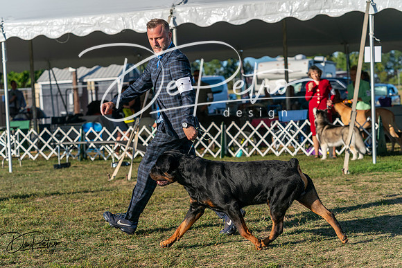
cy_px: 134
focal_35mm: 83
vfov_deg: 16.5
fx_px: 927
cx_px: 201
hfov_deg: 24.5
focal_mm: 83
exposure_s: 1/1250
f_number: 4.5
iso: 160
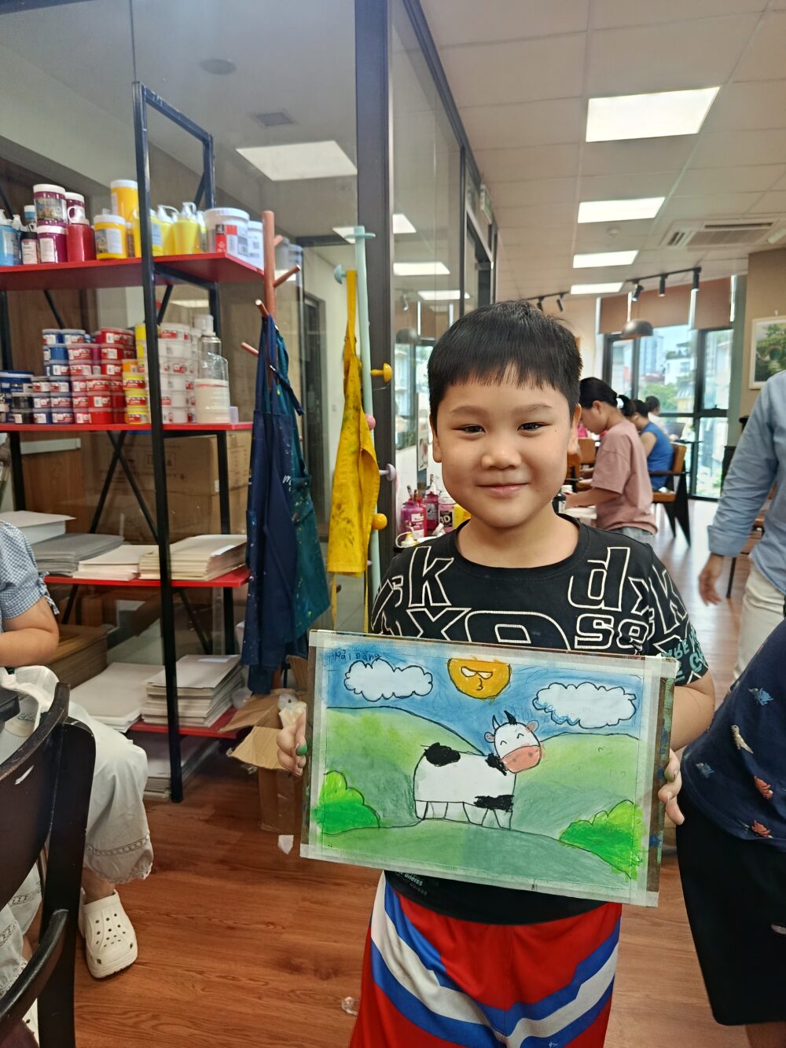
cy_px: 524
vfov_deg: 71.6
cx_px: 393
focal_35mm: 24
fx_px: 726
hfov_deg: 56.8
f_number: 1.7
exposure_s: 1/100
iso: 745
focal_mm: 5.24
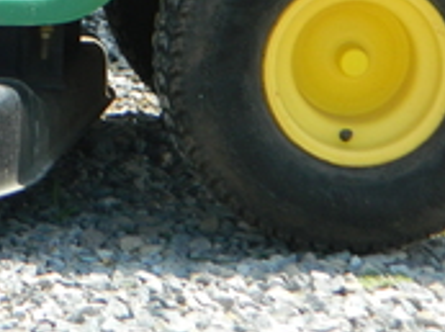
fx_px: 6068
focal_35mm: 473
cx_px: -118
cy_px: -178
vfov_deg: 3.1
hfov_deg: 4.2
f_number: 4.9
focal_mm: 27
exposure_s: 1/200
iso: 80
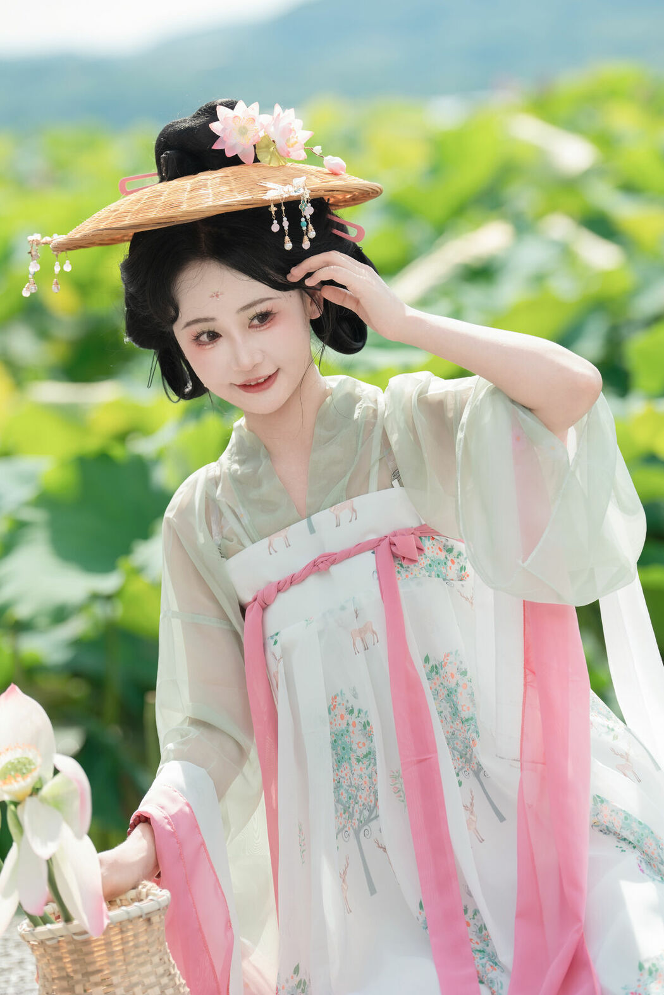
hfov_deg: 9.3
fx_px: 4067
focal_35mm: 147
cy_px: 498
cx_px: 332
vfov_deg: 14.0
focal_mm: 147
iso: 100
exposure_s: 1/320
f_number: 3.5
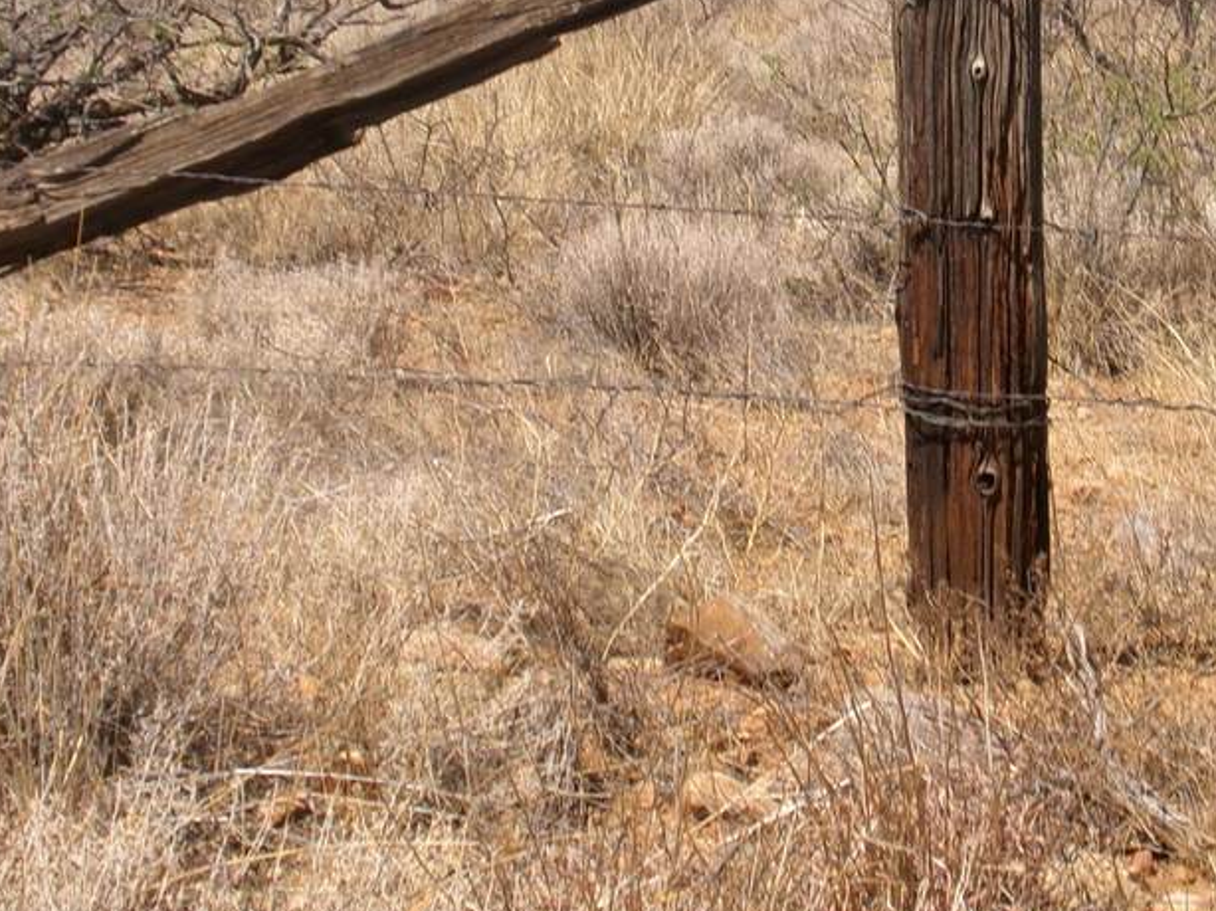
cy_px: 115
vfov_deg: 12.2
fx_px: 4249
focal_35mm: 121
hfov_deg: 16.2
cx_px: 937
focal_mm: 10.3
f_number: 13.18
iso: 100
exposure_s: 1/80
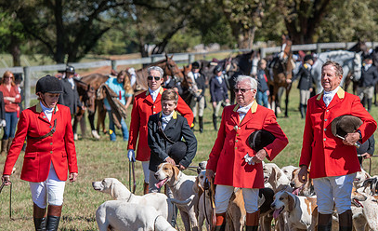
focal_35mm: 197
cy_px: 150
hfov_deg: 10.7
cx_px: 258
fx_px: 2015
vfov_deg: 6.5
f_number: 4.5
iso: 100
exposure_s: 1/400
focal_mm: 130
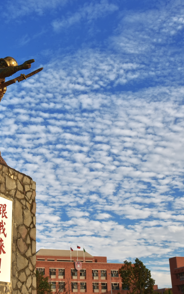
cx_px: 57
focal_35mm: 49
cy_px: 145
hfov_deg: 26.1
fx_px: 393
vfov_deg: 41.1
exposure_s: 1/20
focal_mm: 31
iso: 100
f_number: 22
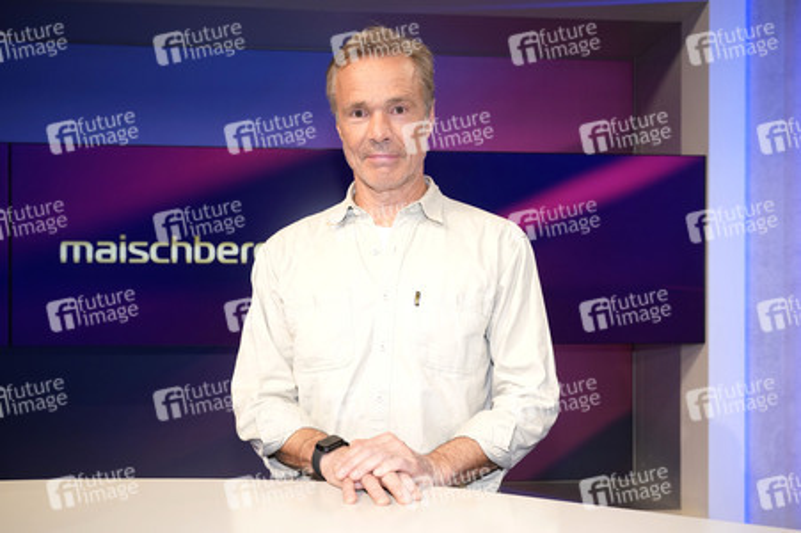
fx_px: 734
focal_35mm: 33
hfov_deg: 57.3
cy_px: 266
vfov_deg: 39.9
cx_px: 400
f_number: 5
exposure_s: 1/160
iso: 2000
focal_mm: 33
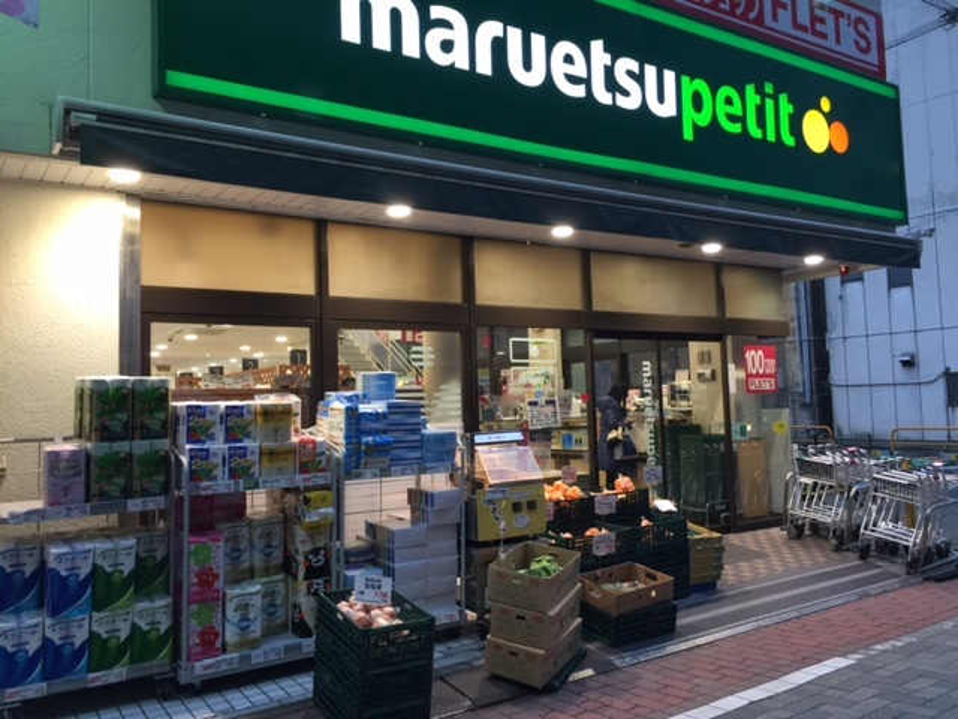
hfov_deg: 61.7
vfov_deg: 48.2
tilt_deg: +4.3
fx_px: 803
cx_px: 479
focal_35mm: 29
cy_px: 360
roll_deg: +0.9
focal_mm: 4.15
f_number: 2.2
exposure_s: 1/15
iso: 32
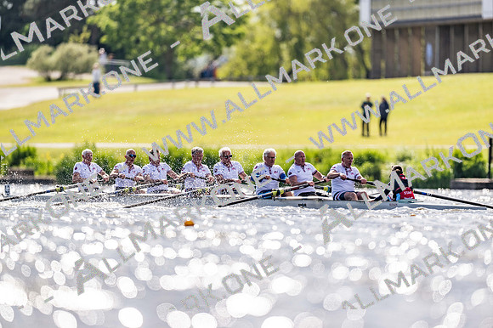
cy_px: 164
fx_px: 8214
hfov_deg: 3.4
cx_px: 246
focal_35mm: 600
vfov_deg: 2.3
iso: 160
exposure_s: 1/2500
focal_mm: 600
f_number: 4
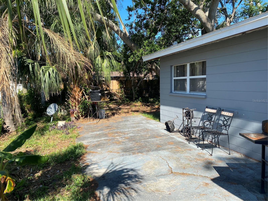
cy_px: 100
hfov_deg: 67.3
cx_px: 134
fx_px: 201
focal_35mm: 26
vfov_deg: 53.1
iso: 32
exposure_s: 1/1484
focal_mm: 4.25
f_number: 1.8
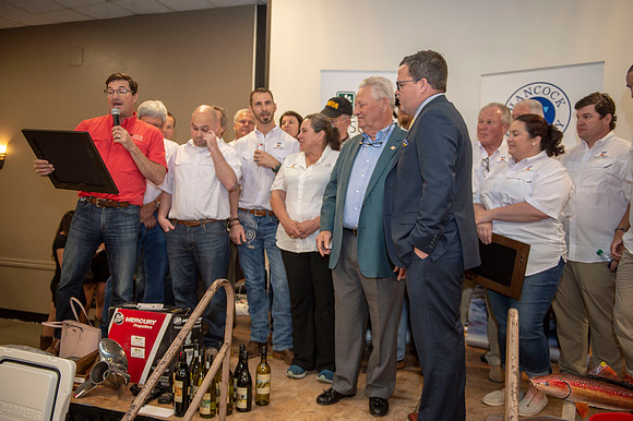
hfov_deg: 58.7
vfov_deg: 41.1
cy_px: 210
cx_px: 316
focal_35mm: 32
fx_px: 562
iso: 800
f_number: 2.8
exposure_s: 1/100
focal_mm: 32
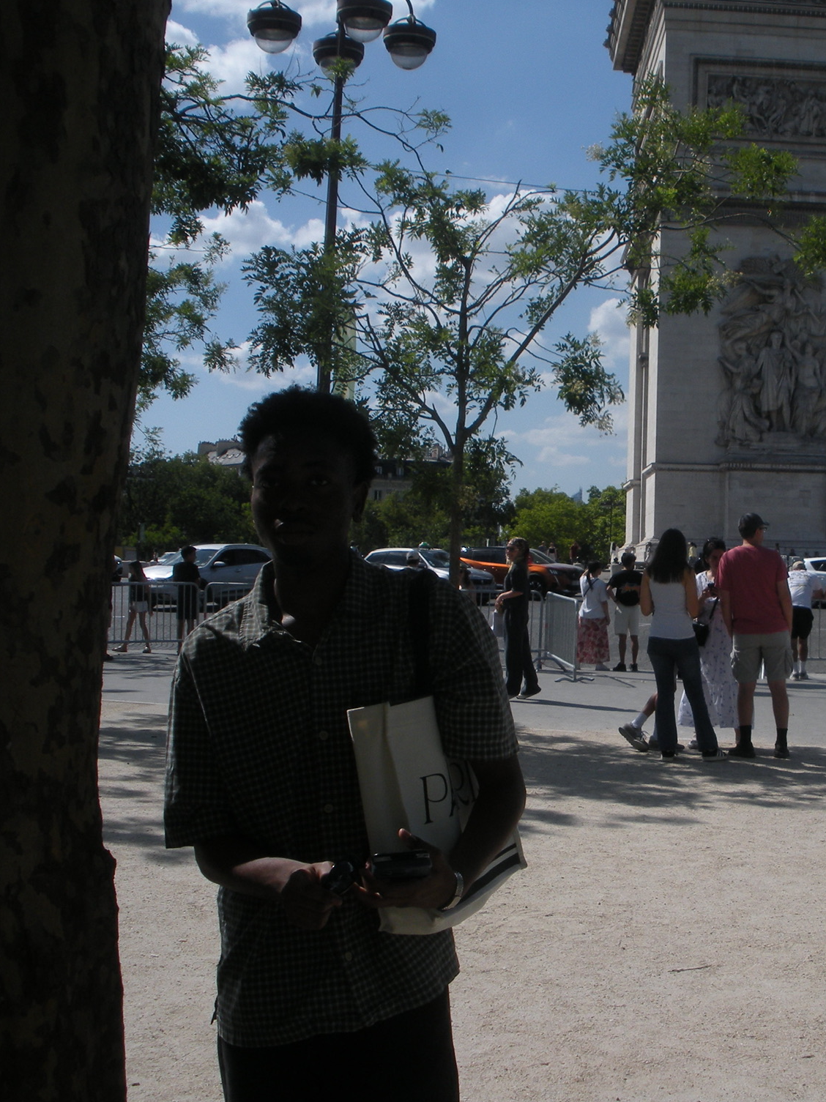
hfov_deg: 28.5
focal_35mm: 49
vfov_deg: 38.9
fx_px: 1560
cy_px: 541
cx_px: 740
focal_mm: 6.3
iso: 64
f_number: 5.6
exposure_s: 1/593
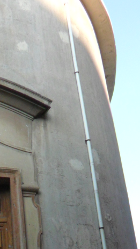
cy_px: 191
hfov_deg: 17.7
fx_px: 428
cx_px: -29
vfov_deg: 31.7
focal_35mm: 65
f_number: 3.5
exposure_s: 1/350
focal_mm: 4.9
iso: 80
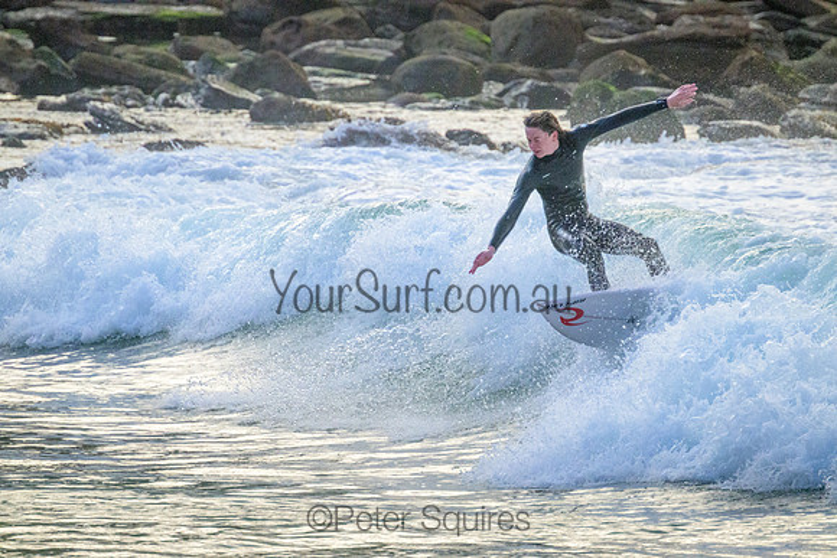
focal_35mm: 800
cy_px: 279
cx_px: 418
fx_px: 18603
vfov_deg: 1.7
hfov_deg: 2.6
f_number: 11
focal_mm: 800
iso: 7200
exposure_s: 1/1000
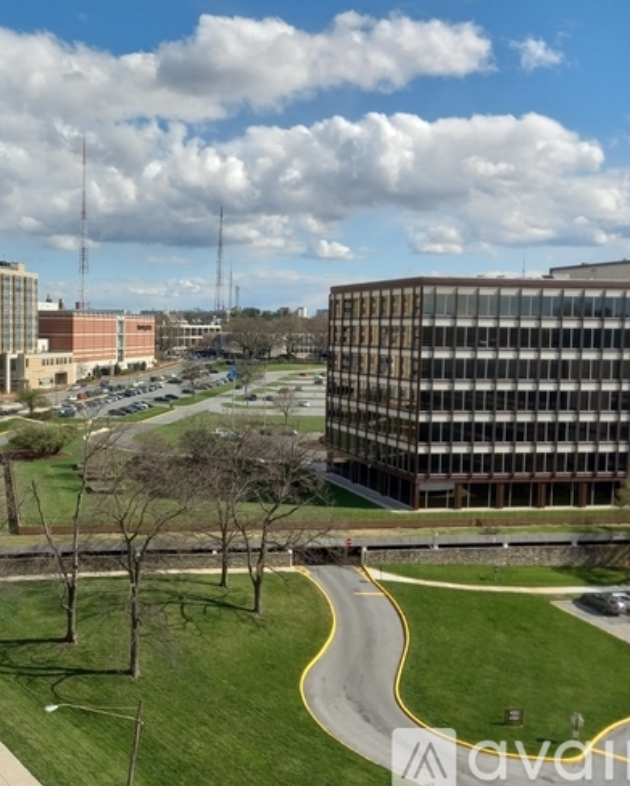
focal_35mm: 36
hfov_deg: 39.4
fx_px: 838
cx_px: 115
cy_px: 390
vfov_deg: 50.3
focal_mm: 3.94
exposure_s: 1/1972
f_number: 1.8
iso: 40
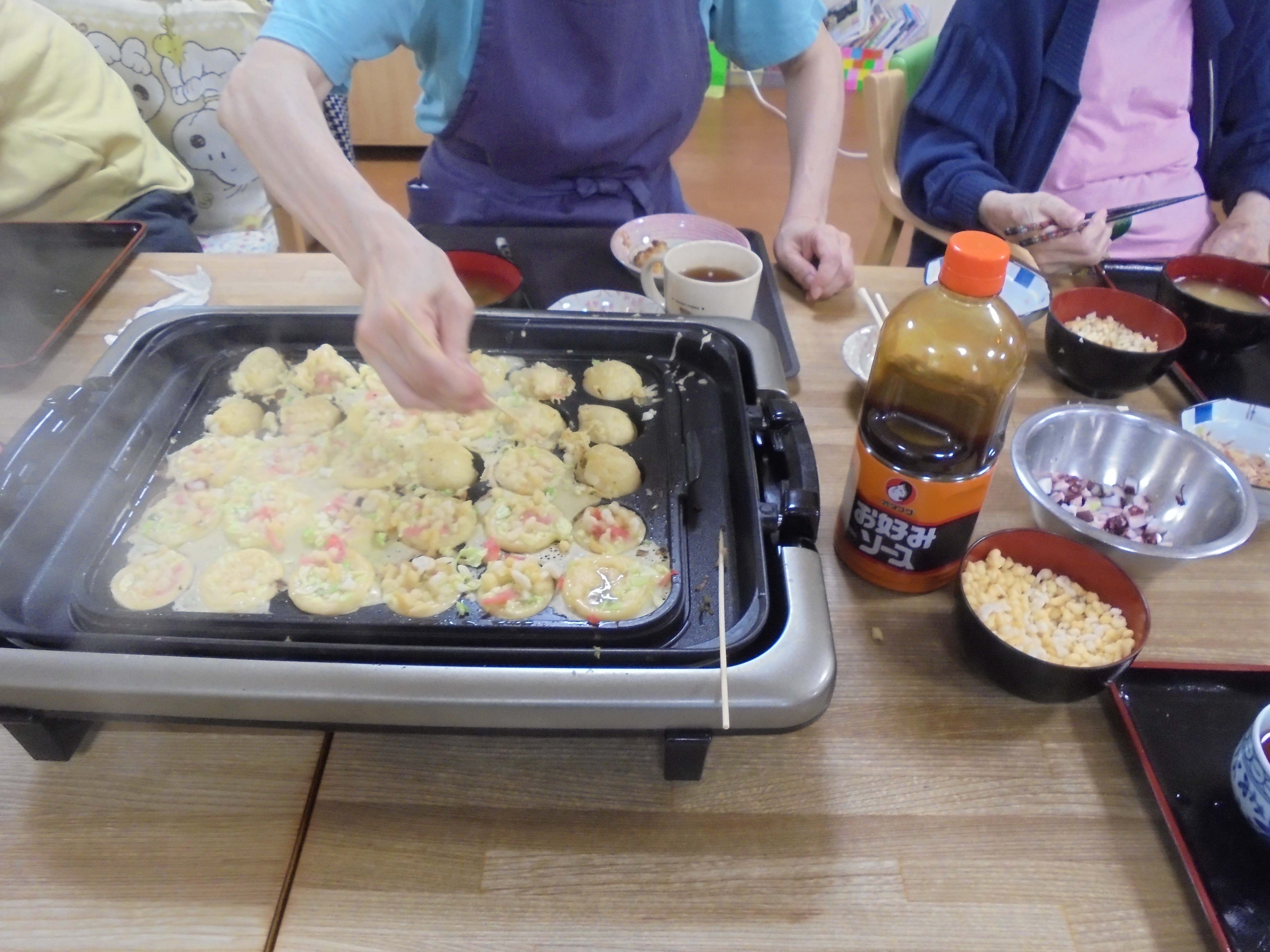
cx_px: 635
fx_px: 954
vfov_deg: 53.1
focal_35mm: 26
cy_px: 476
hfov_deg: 67.3
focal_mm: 4.6
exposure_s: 1/30
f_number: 3.5
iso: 400
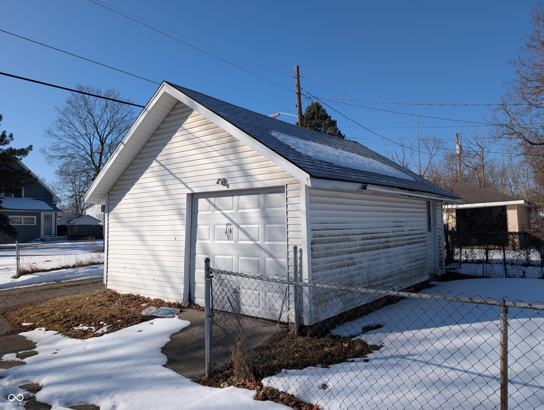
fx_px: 378
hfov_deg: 71.5
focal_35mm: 24
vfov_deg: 56.9
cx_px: 272
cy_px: 205
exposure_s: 1/1672
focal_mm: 6.9
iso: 22
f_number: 1.68
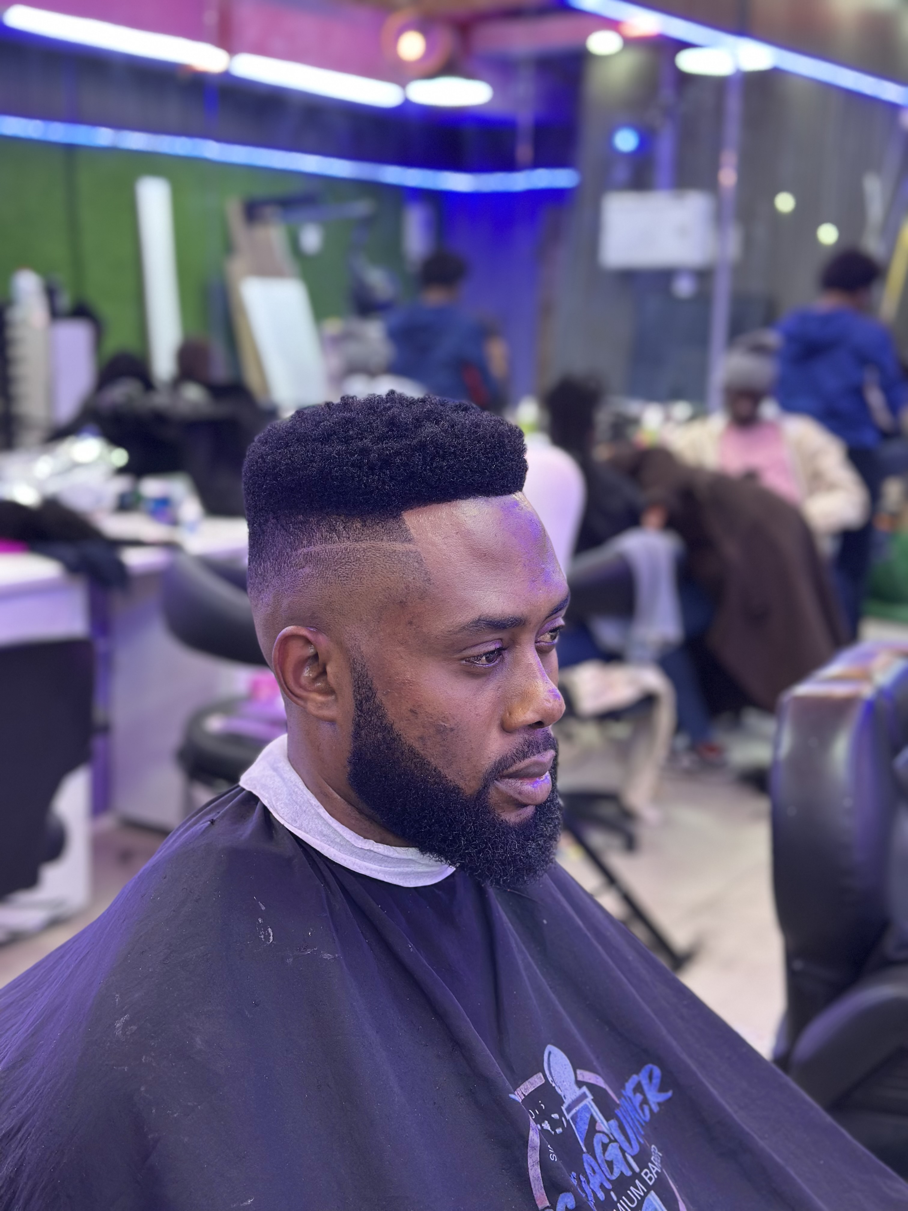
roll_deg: -1.2
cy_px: 606
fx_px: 1679
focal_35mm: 48
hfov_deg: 30.3
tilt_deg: -10.6
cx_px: 454
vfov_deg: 39.7
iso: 160
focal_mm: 6.86
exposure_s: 1/50
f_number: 1.78
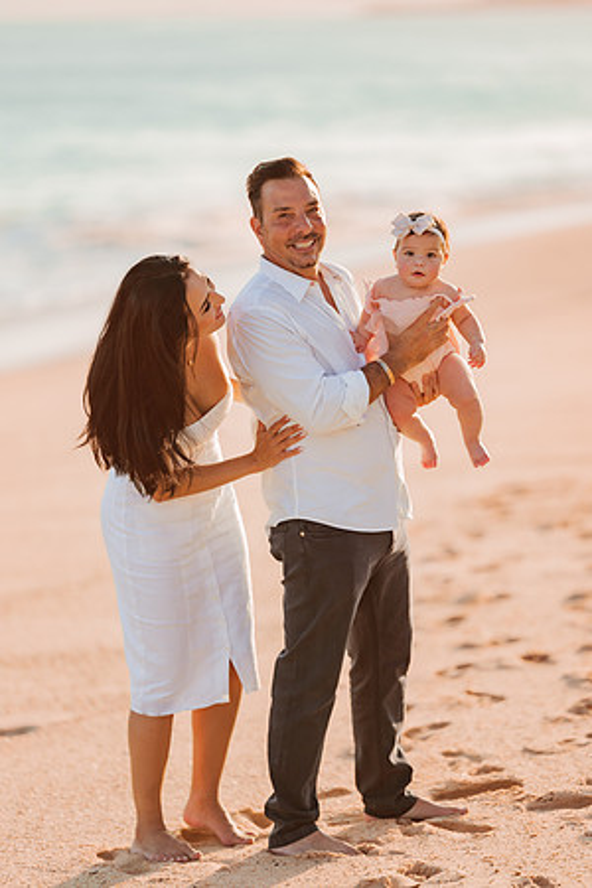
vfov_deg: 15.2
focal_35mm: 135
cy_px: 444
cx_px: 296
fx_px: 3330
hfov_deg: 10.2
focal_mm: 135
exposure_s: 1/3200
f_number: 1.8
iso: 100
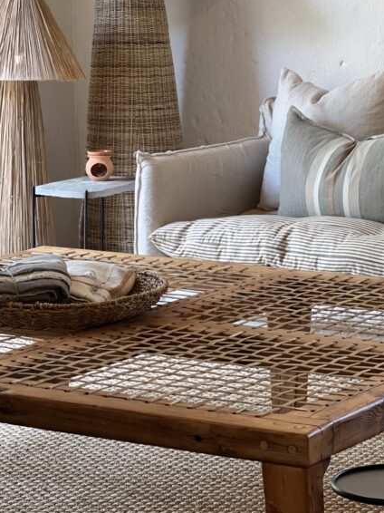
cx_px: 170
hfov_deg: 11.7
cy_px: 274
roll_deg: +0.7
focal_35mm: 127
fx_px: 1880
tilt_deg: -8.8
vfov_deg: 15.5
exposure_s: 1/50
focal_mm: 9
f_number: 2.8
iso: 160
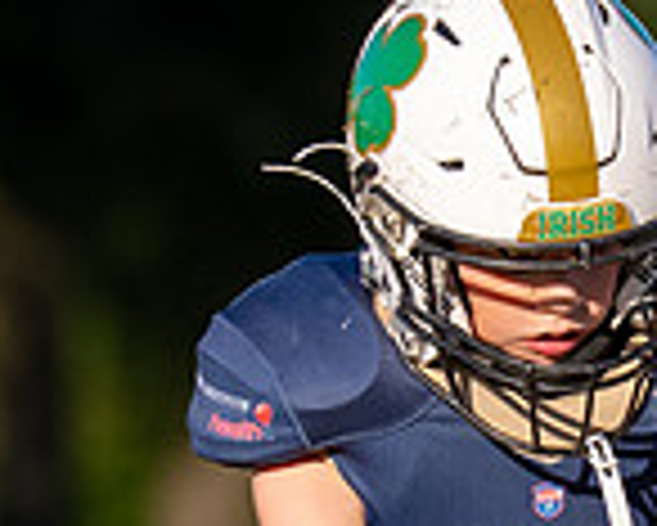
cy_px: 667
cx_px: 724
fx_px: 34615
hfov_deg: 1.1
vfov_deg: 0.9
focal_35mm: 1779
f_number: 2.8
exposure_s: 1/2500
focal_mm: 200
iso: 200
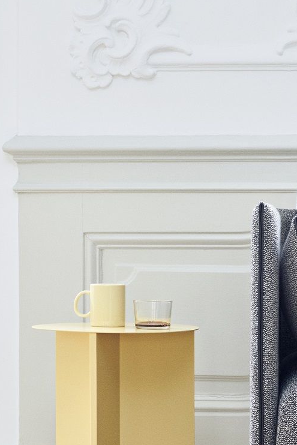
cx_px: 198
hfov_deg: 11.0
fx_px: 1546
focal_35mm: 125
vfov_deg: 16.4
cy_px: 290
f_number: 11
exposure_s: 1.6
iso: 400
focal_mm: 58
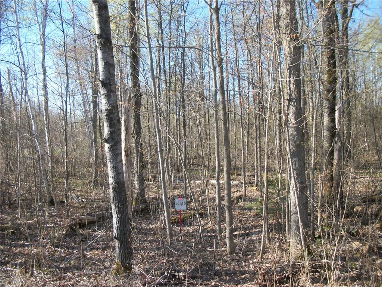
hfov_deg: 56.8
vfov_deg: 44.2
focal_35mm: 32
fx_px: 353
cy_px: 144
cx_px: 191
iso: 80
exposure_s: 1/50
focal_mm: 5.7
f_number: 8.8
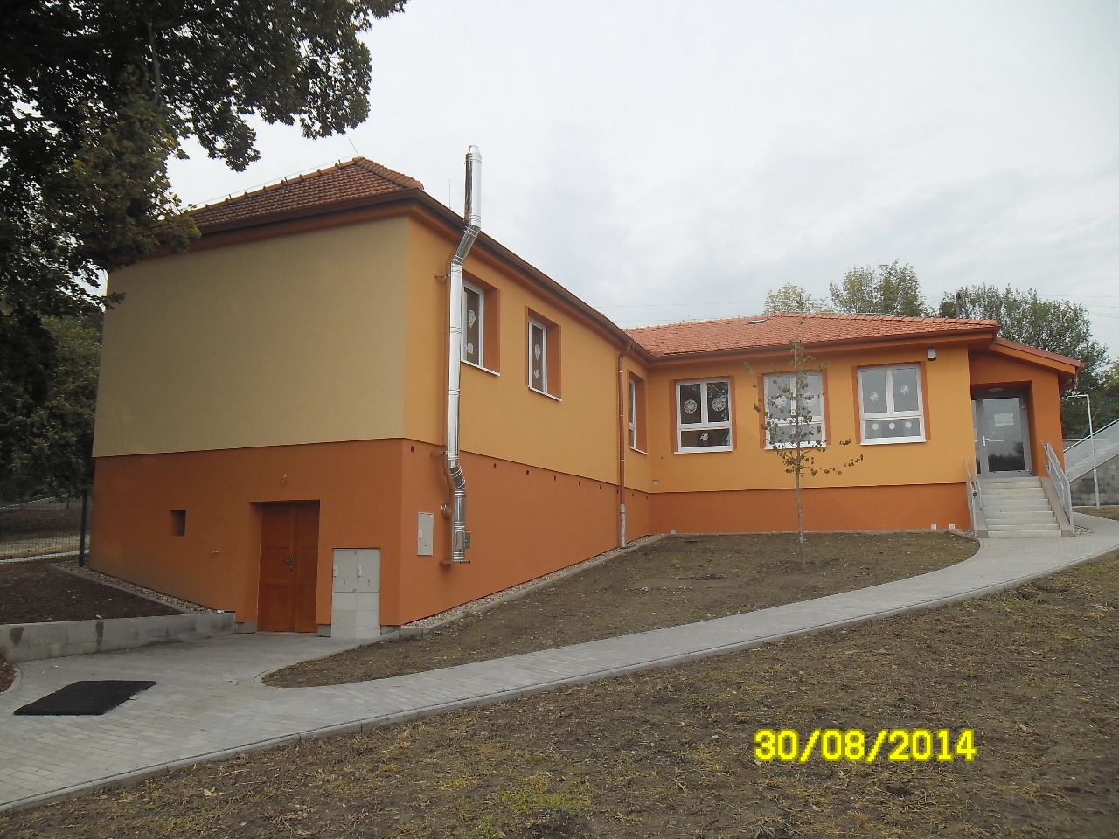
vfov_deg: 51.4
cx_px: 560
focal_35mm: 27
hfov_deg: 65.3
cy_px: 420
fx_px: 873
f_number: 3.5
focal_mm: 4.9
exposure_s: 1/500
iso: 80
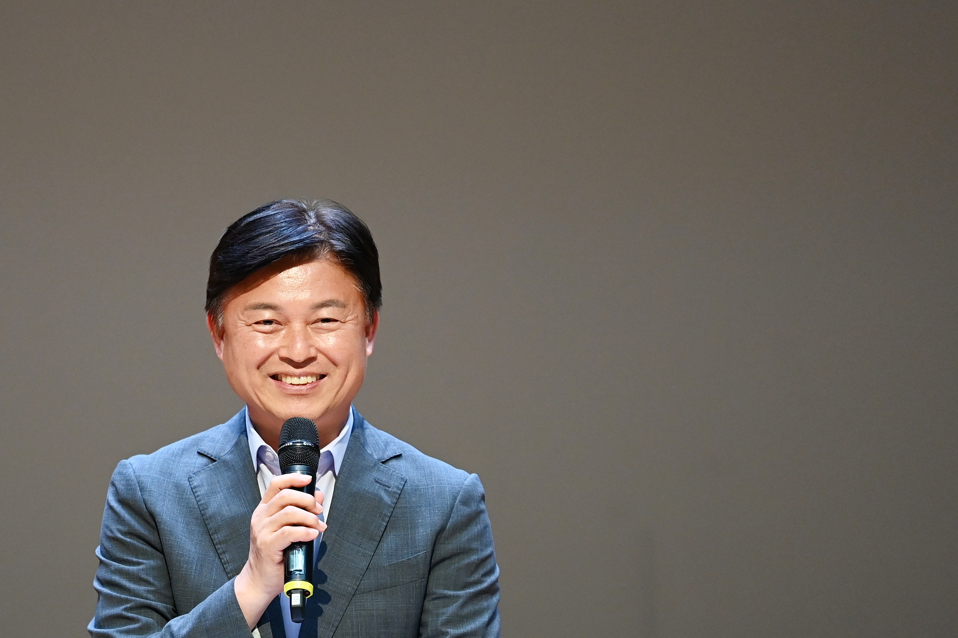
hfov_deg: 7.1
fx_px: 7742
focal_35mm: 291
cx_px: 246
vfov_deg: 4.7
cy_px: 445
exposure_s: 1/320
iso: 2500
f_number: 2.8
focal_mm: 185
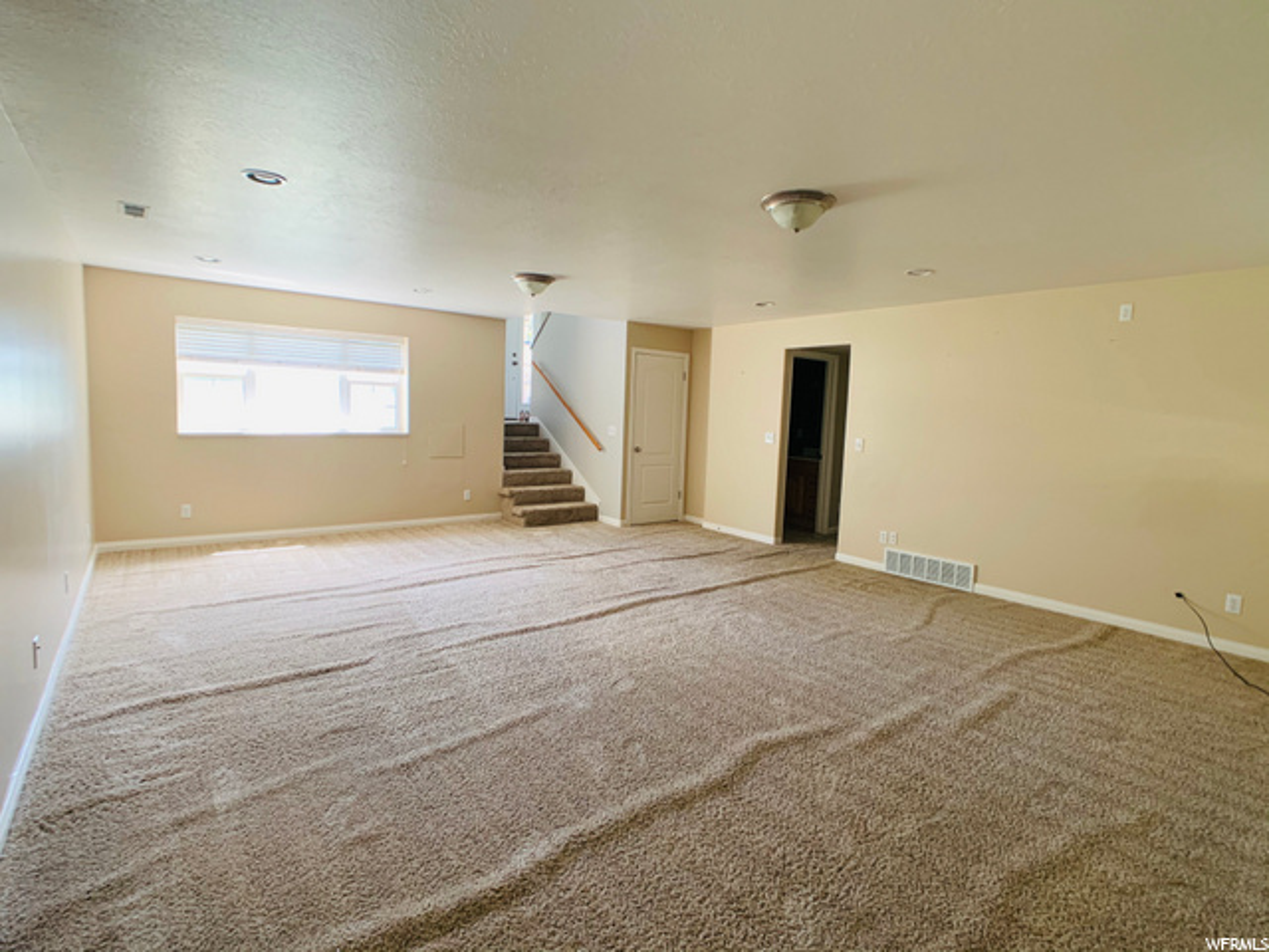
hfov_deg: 67.3
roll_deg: -2.7
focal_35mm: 26
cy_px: 476
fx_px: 953
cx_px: 634
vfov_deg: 53.1
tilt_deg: -6.3
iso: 125
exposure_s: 1/60
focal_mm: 4.25
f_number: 1.8
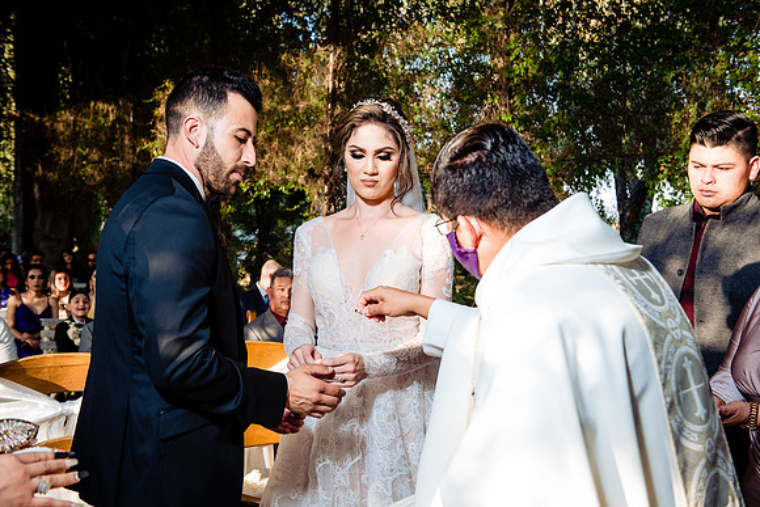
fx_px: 929
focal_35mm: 44
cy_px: 254
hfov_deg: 44.5
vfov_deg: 30.5
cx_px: 380
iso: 800
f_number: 5.6
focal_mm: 44
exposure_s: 1/200
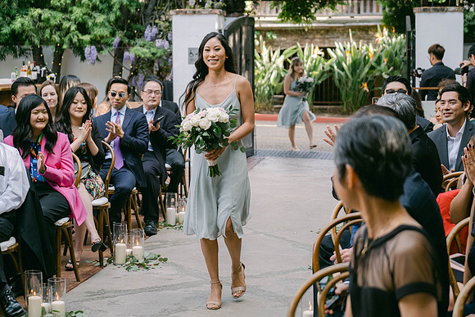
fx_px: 1412
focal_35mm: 107
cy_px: 158
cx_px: 238
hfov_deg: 19.1
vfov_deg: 12.8
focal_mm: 71.5
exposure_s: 1/300
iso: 320
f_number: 2.8
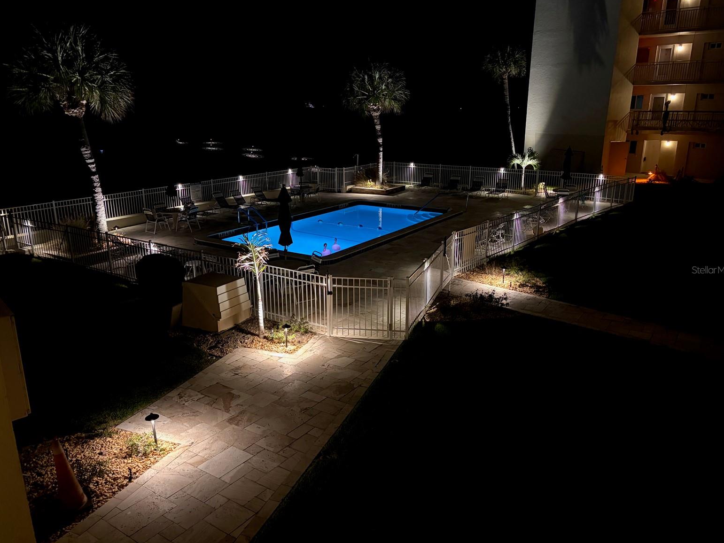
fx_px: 565
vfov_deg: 51.4
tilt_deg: -16.3
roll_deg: -0.1
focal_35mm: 27
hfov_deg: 65.3
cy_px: 270
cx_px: 360
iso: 1000
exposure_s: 1/29
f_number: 1.6
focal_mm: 5.96
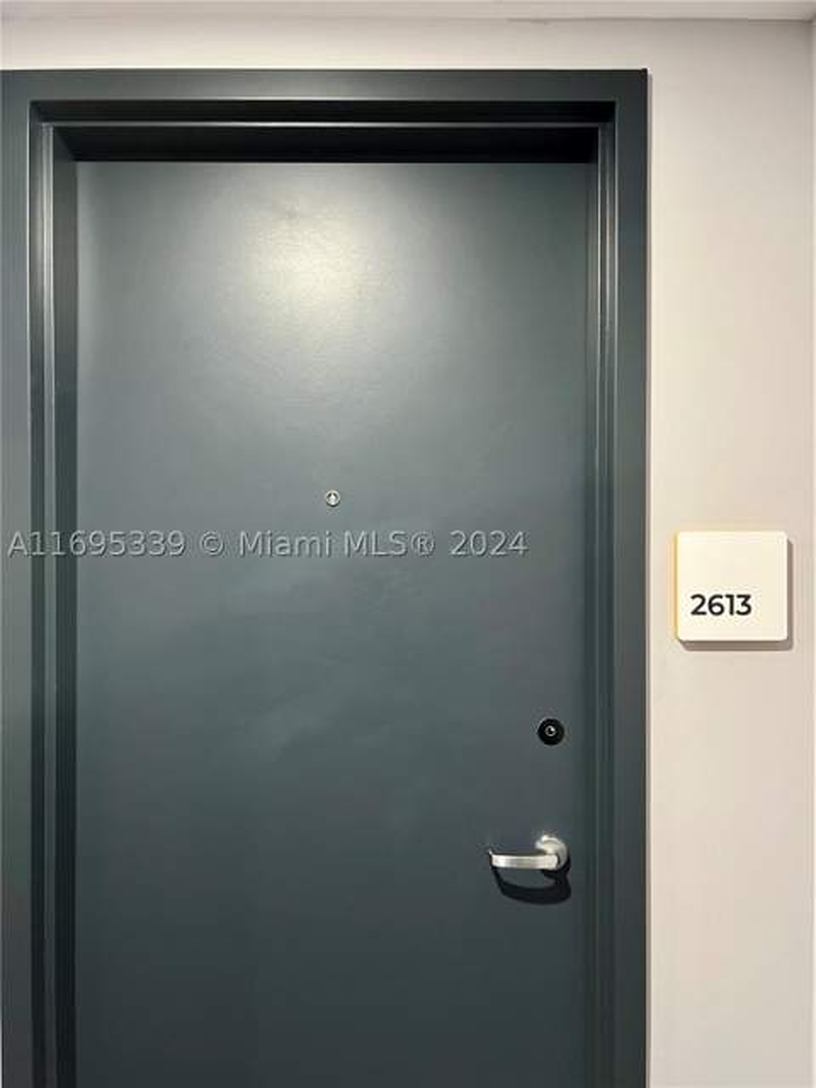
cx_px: 408
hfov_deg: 53.1
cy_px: 544
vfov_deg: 67.3
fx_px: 817
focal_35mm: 26
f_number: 1.5
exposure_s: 1/40
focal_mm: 5.7
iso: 400
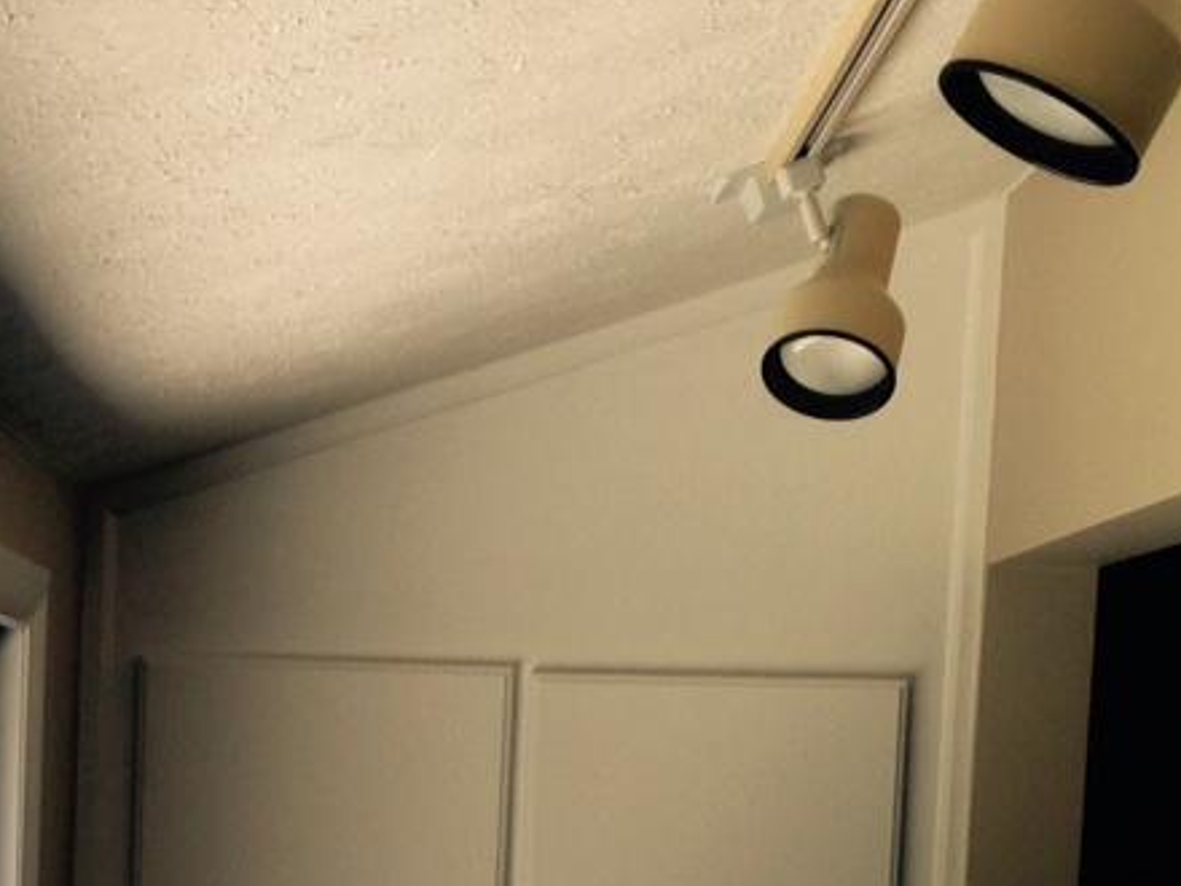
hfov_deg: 20.3
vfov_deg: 14.6
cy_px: 1235
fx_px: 3275
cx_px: 357
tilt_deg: -8.3
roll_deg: -2.5
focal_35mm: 96
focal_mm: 4.12
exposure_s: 1/287
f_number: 2.4
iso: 50
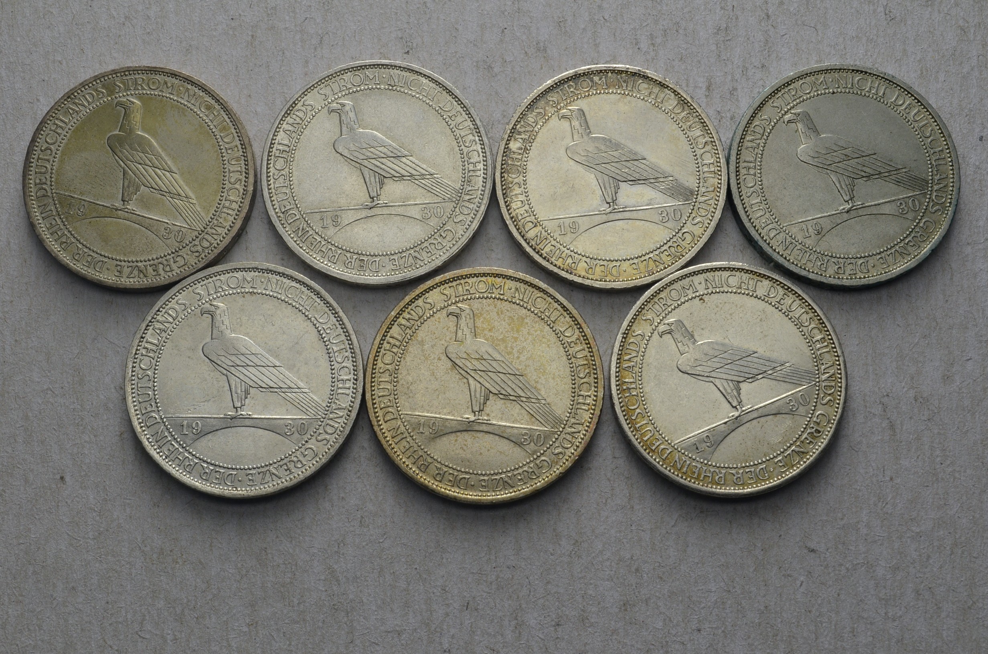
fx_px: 1479
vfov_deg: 25.0
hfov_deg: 36.9
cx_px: 494
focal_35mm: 54
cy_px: 327
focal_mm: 36
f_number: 14
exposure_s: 1/250
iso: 400
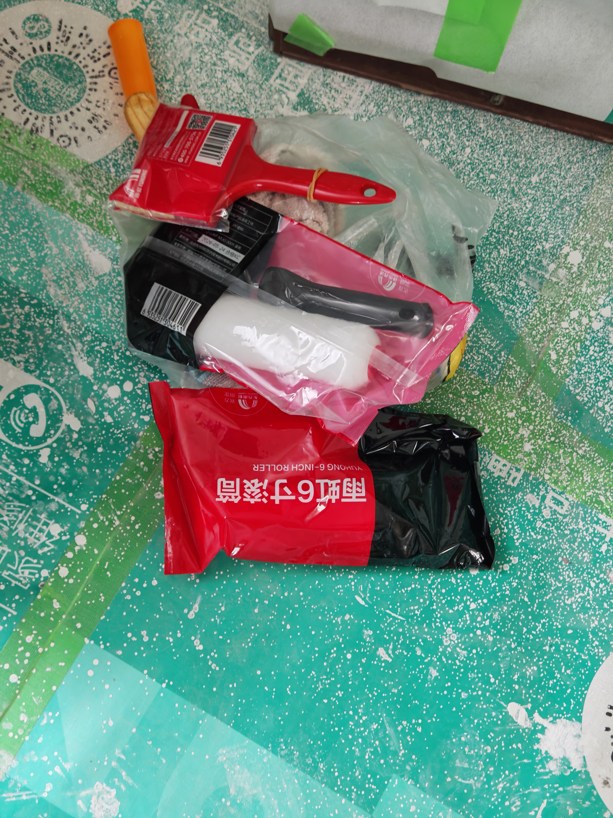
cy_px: 409
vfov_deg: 39.7
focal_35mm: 48
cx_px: 306
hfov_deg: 30.3
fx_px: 1133
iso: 160
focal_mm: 6.67
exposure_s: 1/50
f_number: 1.9
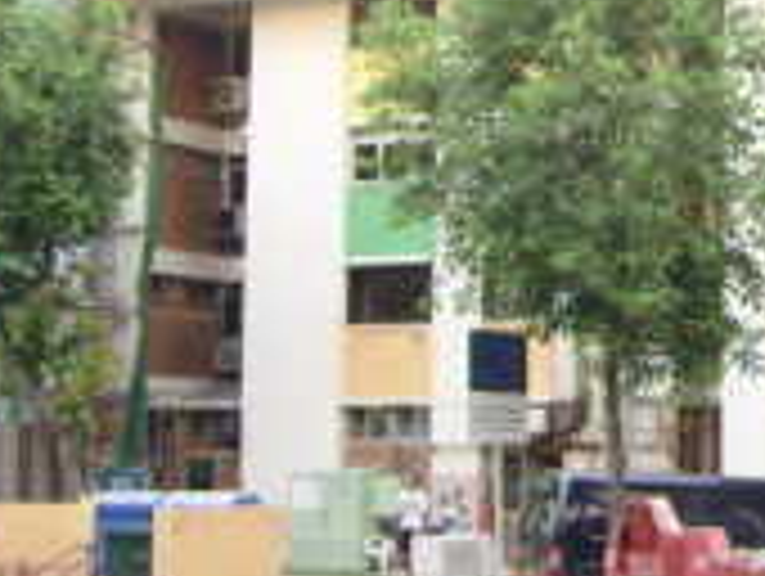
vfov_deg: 13.1
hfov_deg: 17.1
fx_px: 2501
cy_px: 135
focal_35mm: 113
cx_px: 738
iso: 400
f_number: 2.8
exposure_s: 1/176
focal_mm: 5.95
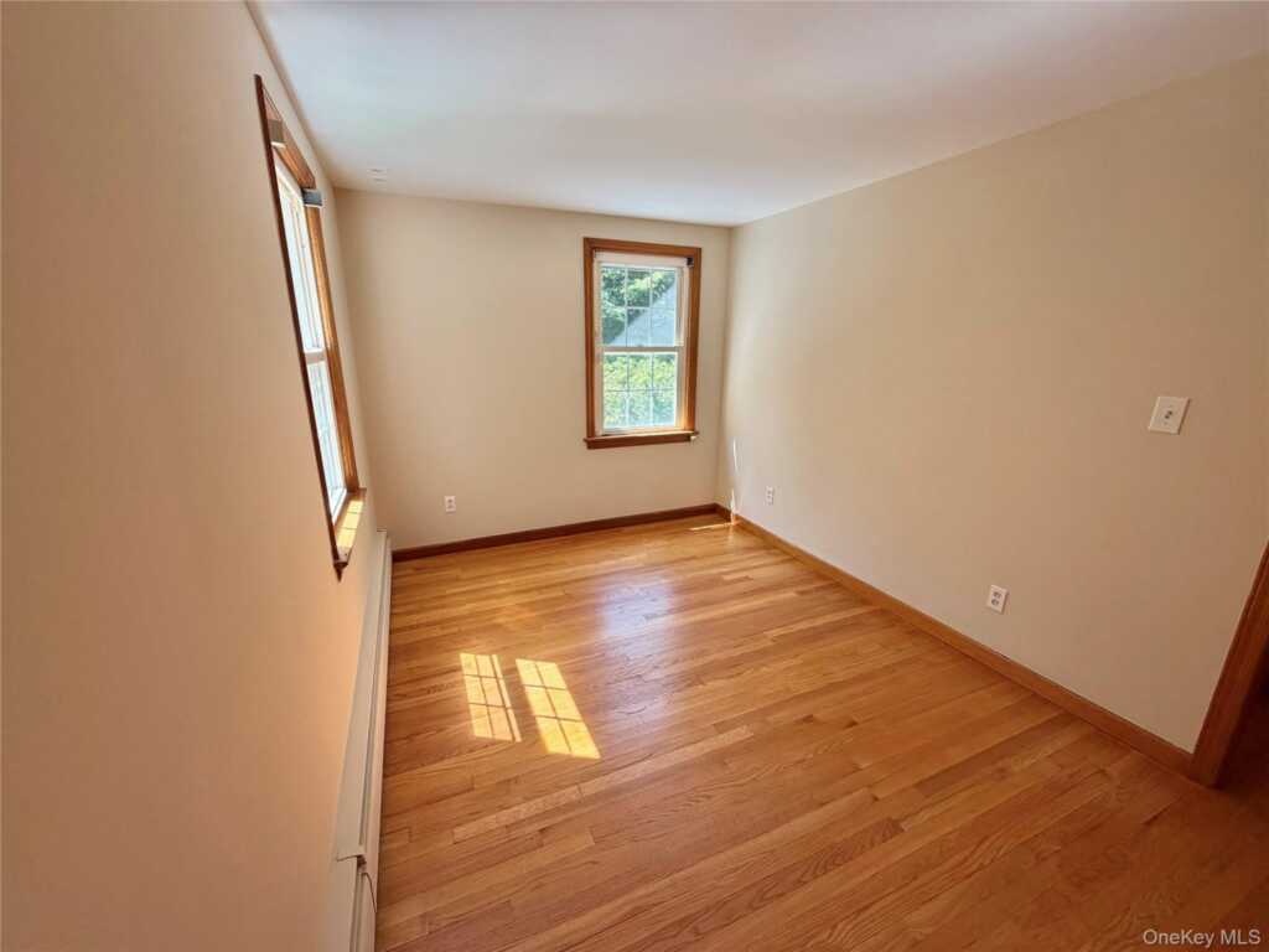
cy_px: 476
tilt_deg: -14.6
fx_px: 513
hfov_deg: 102.1
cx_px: 634
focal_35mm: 14
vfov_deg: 85.7
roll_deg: -0.2
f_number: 2.2
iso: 100
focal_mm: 2.22
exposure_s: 1/121
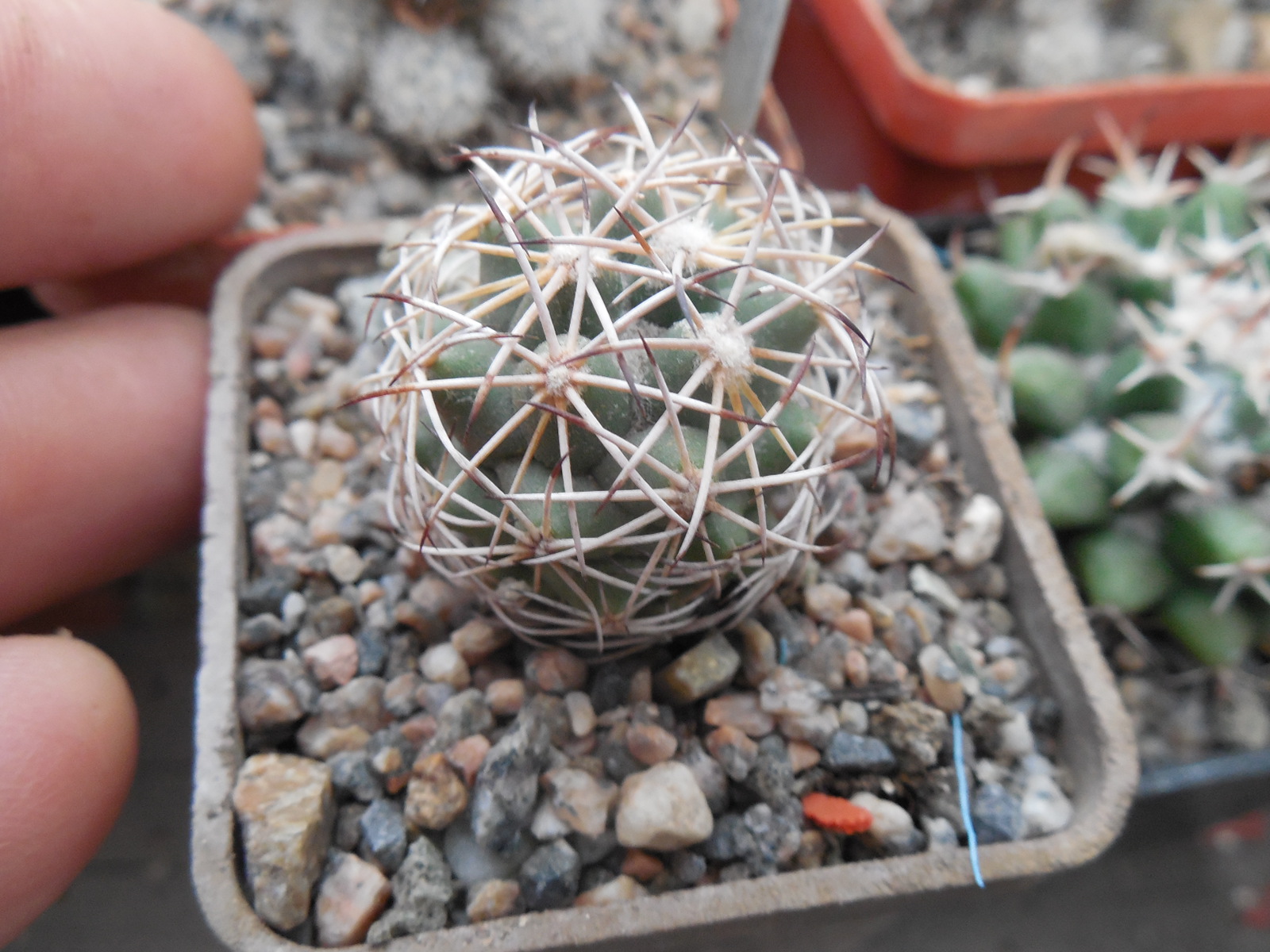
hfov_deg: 58.4
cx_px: 635
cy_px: 476
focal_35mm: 31
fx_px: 1137
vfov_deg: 45.4
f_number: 3.6
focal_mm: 5.6
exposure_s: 1/8
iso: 400
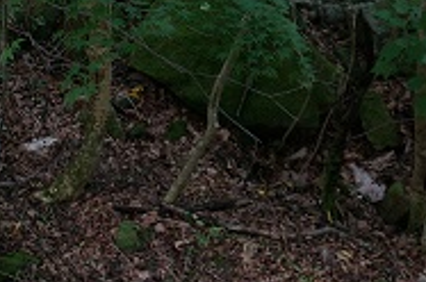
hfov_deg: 26.2
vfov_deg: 17.0
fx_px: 886
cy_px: -89
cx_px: 50
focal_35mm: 75
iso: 320
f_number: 4
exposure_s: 1/60
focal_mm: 18
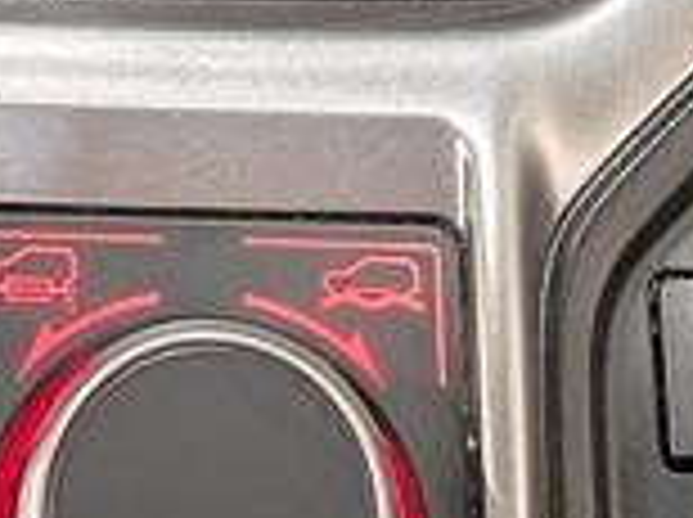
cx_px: 180
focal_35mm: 160
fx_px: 3198
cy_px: -820
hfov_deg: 12.3
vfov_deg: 8.3
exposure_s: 1/120
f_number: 1.7
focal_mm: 4.53
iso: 36
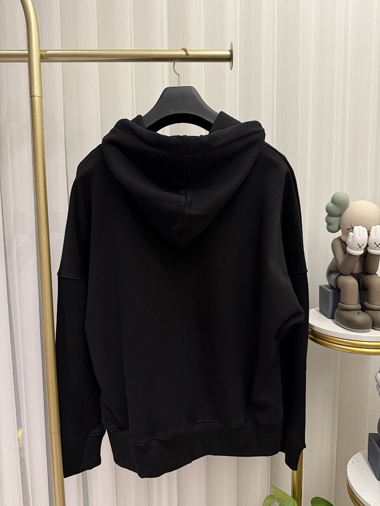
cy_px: 253
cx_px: 190
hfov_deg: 56.8
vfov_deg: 71.6
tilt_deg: -6.1
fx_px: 351
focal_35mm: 24
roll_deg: +0.9
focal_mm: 6.76
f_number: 1.78
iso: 320
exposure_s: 1/50
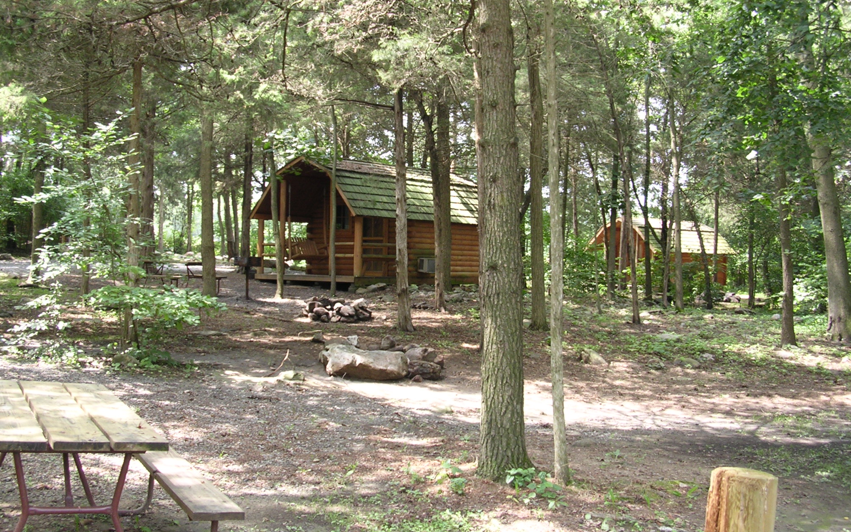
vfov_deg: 31.2
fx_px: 951
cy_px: 212
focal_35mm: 41
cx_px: 427
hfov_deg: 48.2
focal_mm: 5.8
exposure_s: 1/44.4
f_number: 2.8
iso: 100
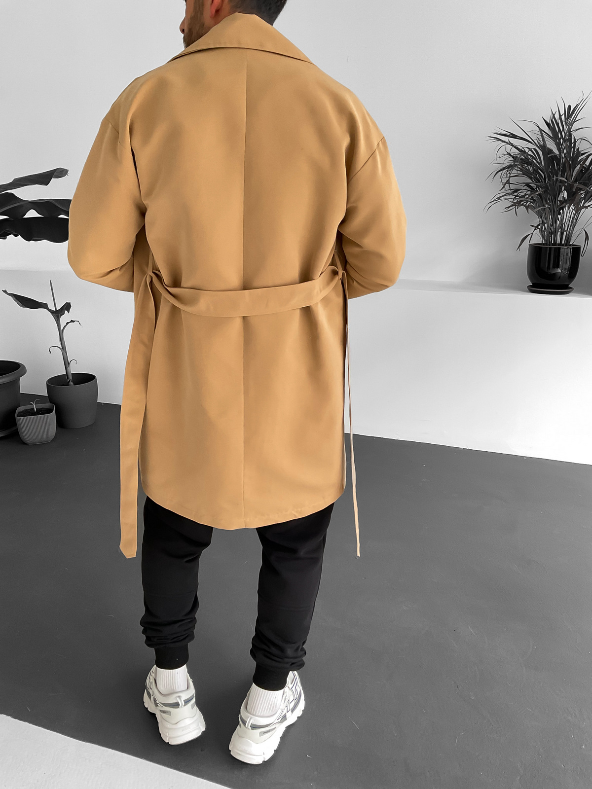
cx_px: 296
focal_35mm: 29
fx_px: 661
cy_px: 394
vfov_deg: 61.7
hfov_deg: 48.2
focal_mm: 3
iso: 64
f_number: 1.8
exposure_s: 1/120
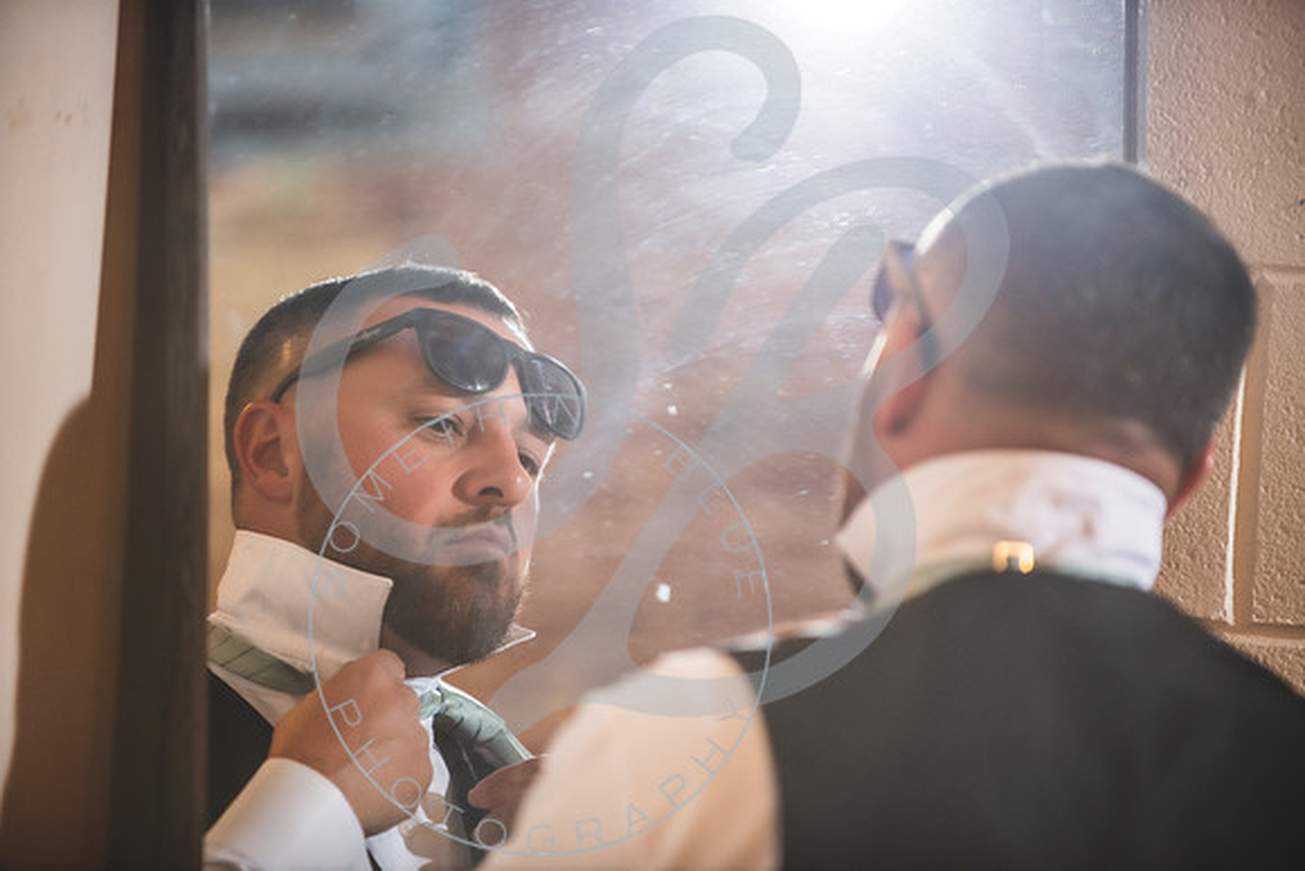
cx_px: 652
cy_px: 436
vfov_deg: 6.9
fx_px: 7251
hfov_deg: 10.3
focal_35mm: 200
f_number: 2.8
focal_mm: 200
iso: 1000
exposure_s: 1/200
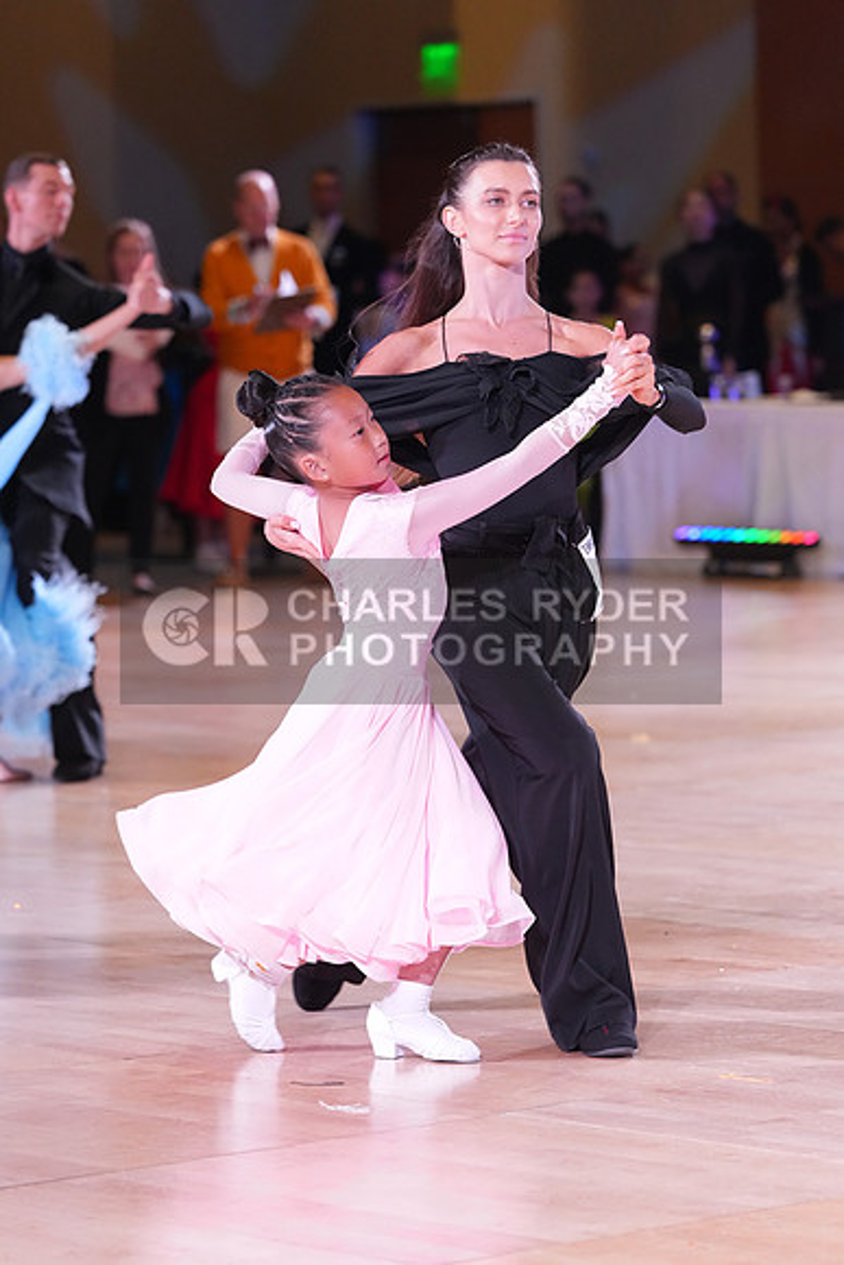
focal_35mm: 161
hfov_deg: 8.5
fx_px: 5658
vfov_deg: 12.8
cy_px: 632
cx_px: 422
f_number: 4.5
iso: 3200
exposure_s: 1/250
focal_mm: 161
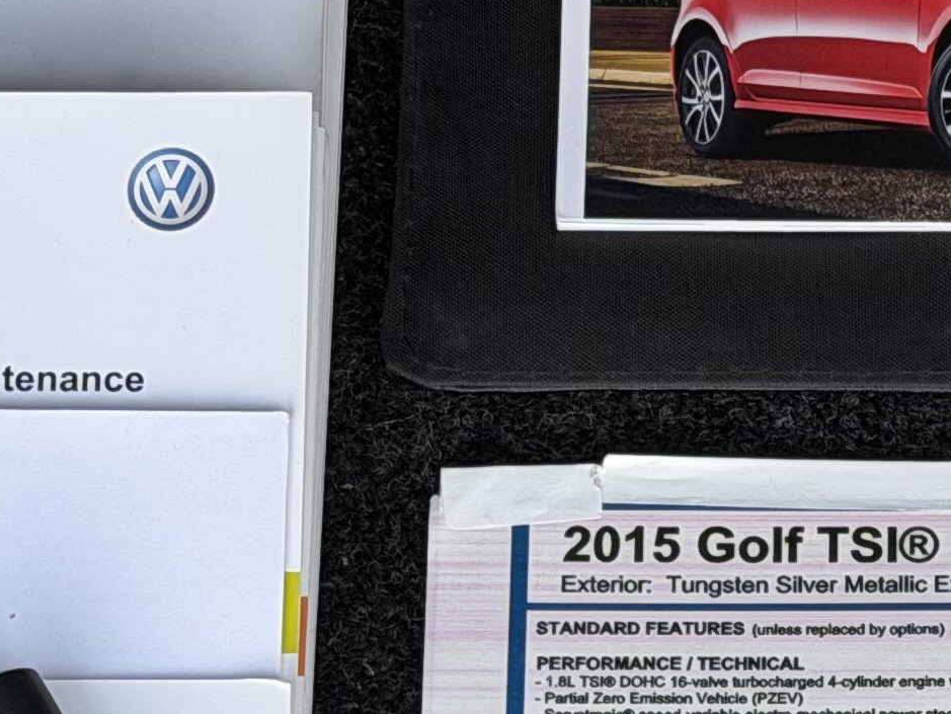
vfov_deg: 7.2
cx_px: 1189
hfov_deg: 9.5
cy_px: 791
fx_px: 5662
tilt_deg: -68.7
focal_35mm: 206
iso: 100
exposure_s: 1/78
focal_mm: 6.76
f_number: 1.78
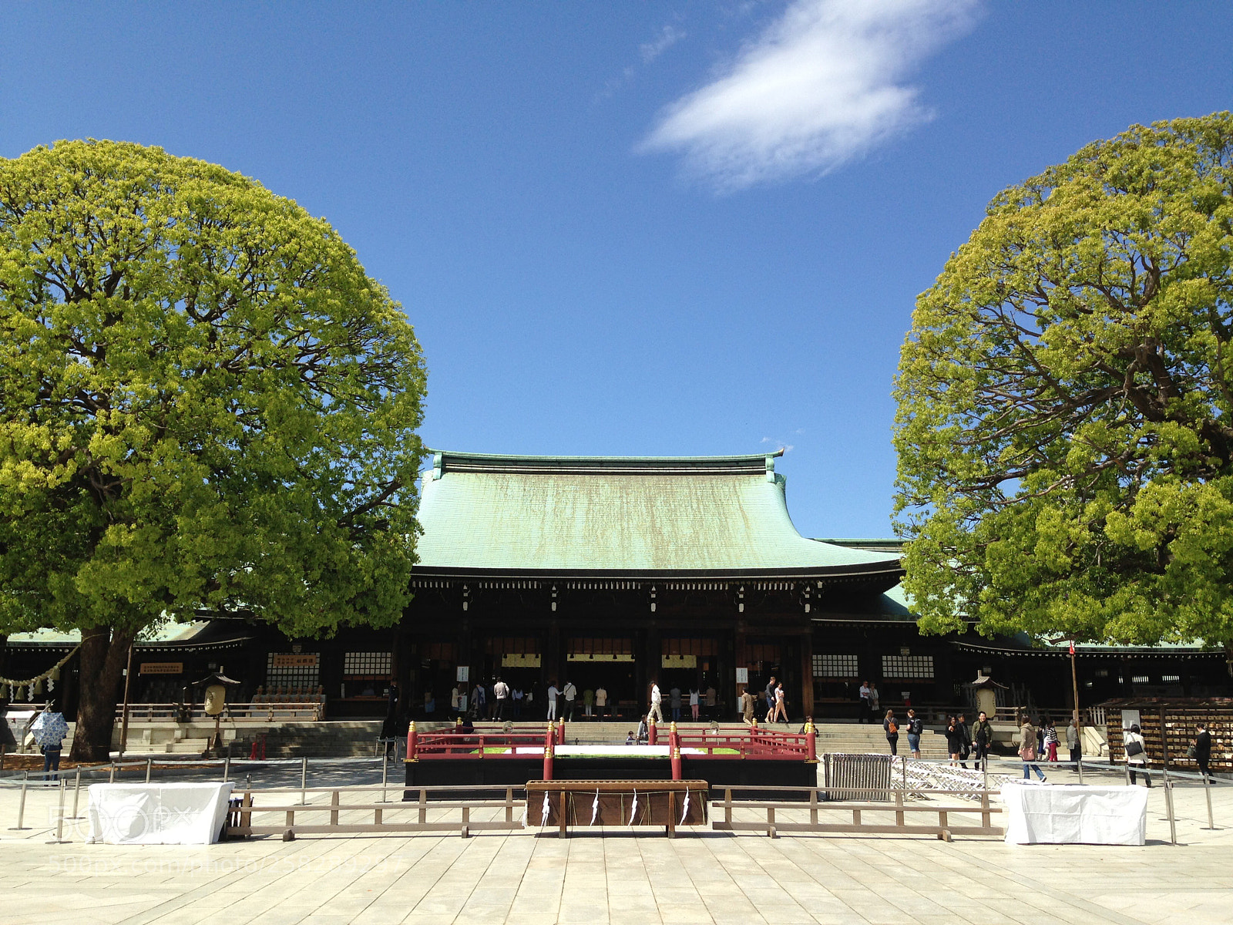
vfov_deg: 42.9
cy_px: 462
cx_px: 616
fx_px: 1175
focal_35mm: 33
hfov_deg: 55.4
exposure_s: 1/1695
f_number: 2.4
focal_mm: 4.13
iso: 50
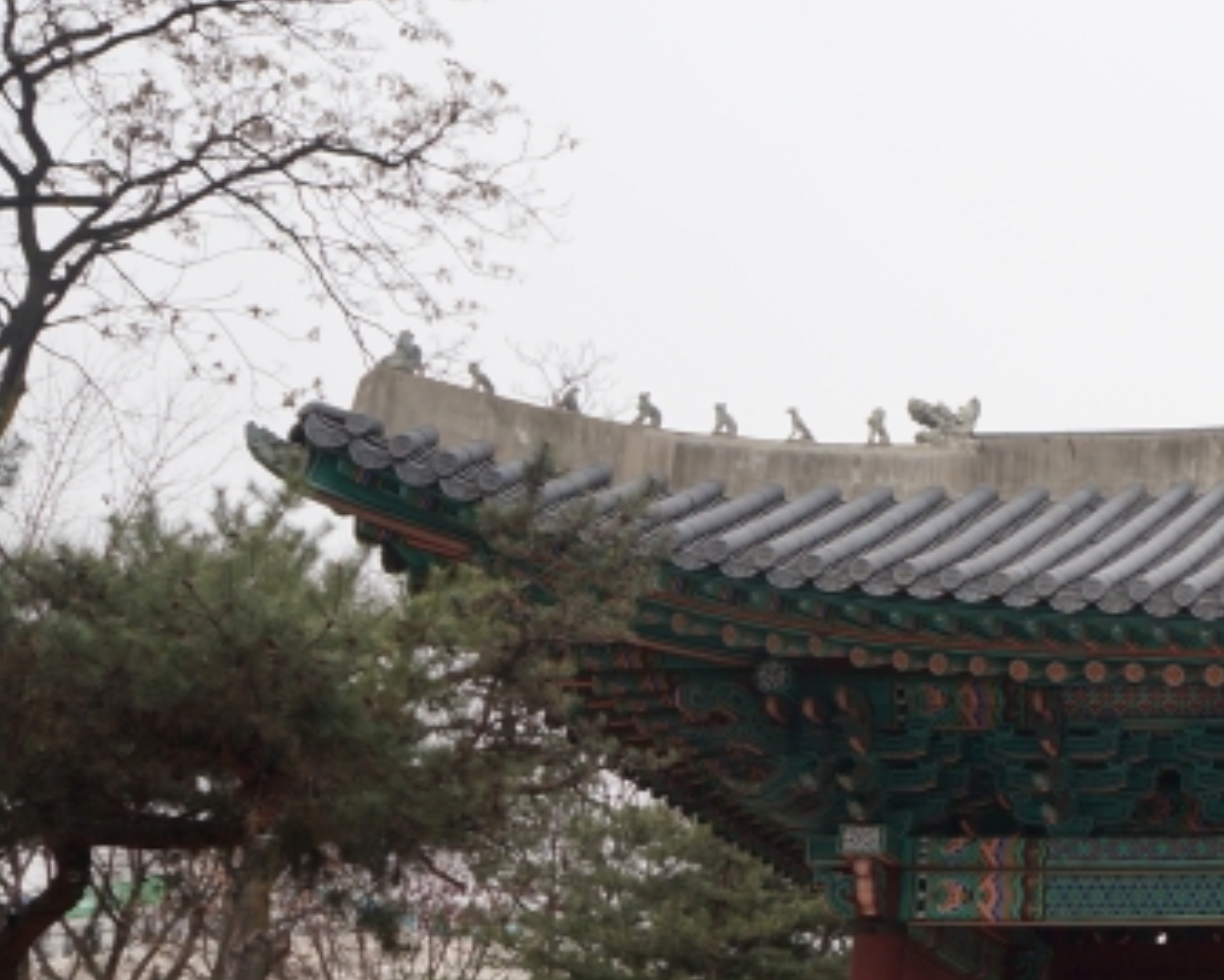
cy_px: 838
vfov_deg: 20.1
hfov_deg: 22.2
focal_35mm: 75
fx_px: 2718
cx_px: 1685
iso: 200
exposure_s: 1/200
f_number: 7.1
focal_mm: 18
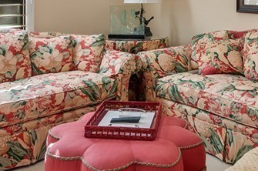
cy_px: 8
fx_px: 384
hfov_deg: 37.2
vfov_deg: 24.2
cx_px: 138
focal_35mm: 54
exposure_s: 1/6
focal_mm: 11
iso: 200
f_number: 8
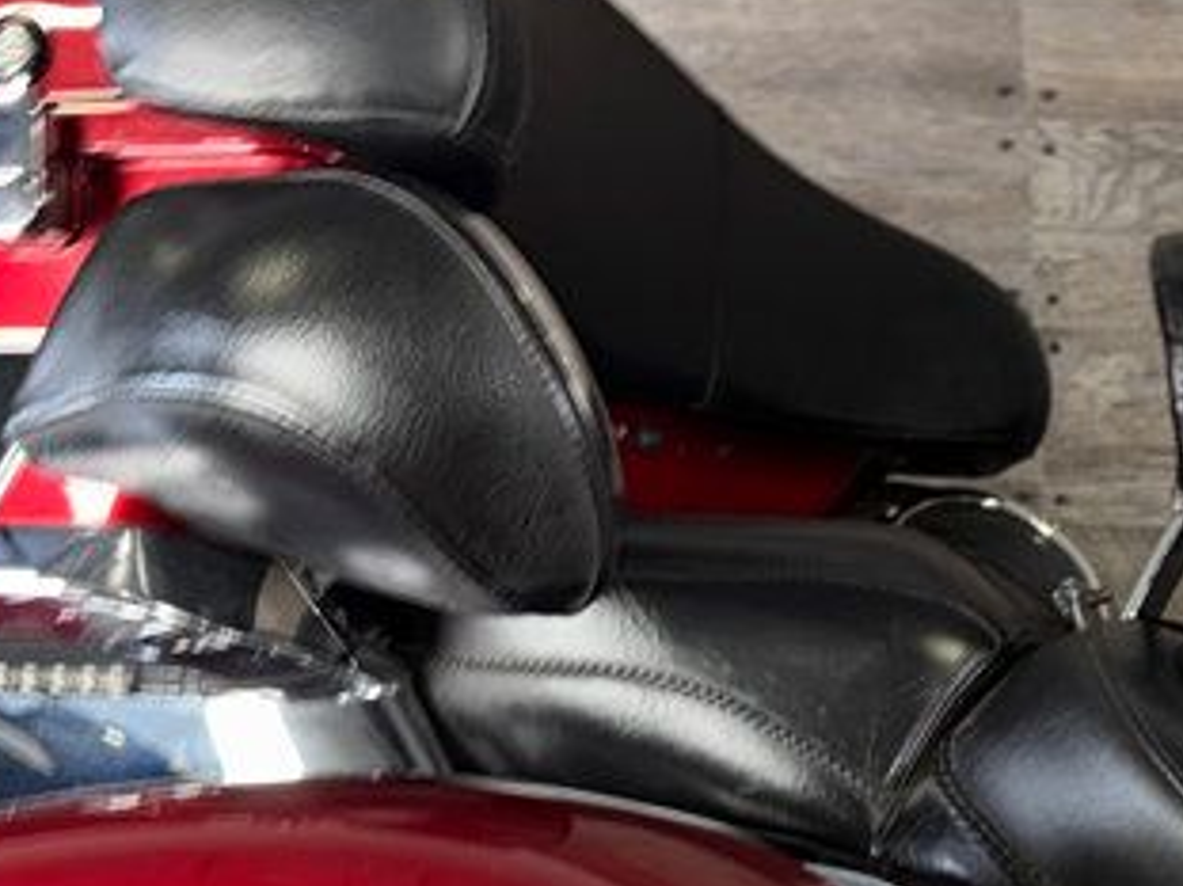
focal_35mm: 79
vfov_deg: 18.0
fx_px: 2699
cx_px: 1464
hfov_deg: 22.5
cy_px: 981
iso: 64
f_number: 1.78
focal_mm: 6.76
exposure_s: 1/16
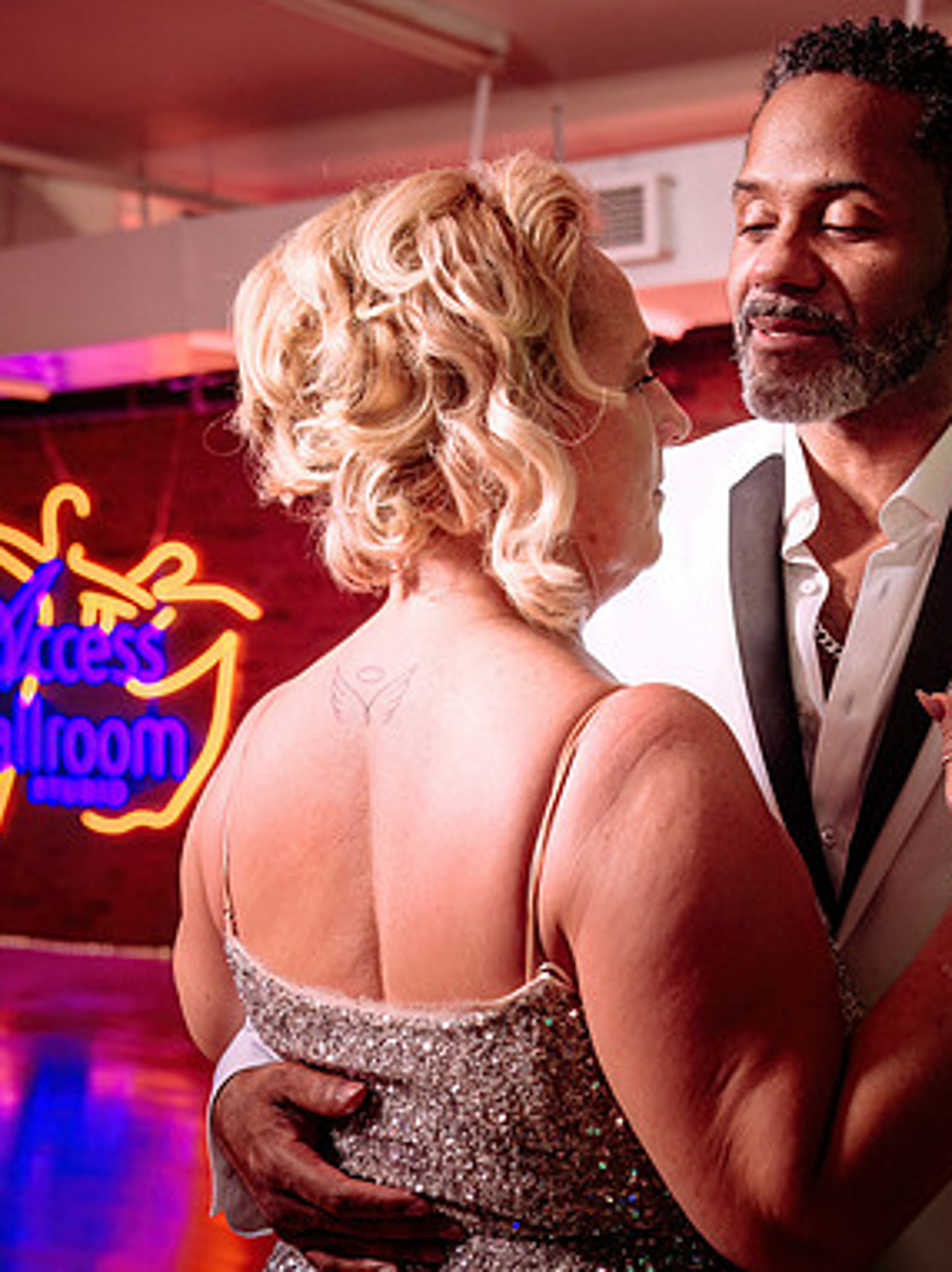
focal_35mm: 62
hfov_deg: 23.5
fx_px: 2276
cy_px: 628
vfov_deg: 31.2
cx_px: 635
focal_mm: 40
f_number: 4
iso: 640
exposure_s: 1/160
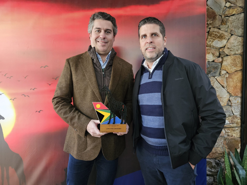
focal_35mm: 23
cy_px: 92
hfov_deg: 73.9
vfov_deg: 58.9
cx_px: 124
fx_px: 164
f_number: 1.8
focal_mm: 5.4
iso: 640
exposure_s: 1/40
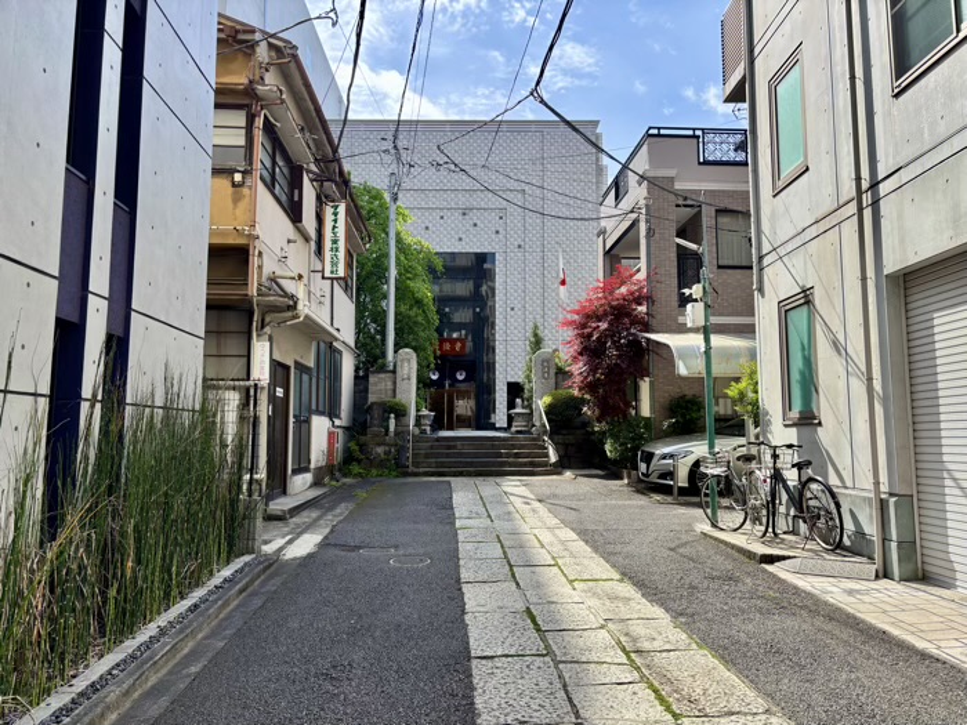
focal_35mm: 26
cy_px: 362
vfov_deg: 53.1
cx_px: 484
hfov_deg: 67.3
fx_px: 726
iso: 50
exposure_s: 1/1642
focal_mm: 5.96
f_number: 1.6
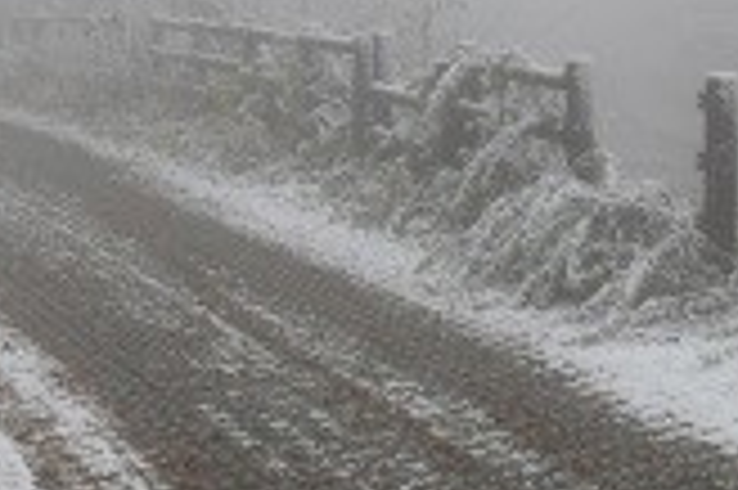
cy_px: 40
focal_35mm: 143
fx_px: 2927
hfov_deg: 13.5
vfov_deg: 9.5
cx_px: -380
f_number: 7.1
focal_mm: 25
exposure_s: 1/160
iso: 400
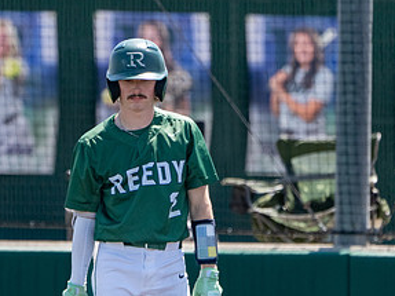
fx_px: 11372
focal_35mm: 997
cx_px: 151
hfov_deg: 2.0
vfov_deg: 1.5
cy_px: 219
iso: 1250
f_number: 8
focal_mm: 437
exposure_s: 1/1600
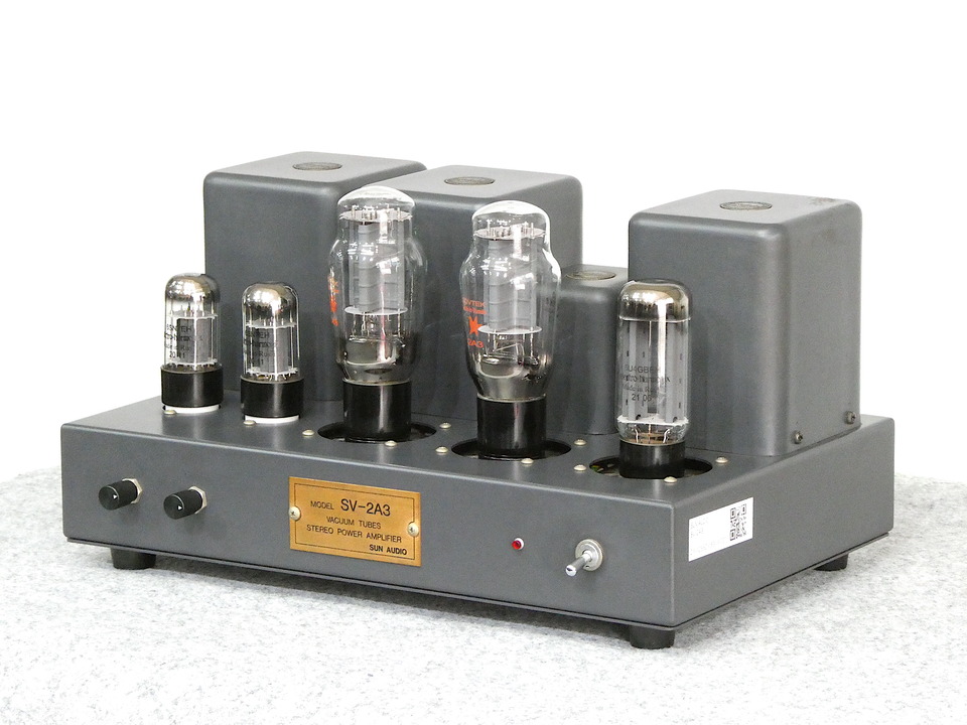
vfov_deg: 10.4
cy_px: 362
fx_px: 3995
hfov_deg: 13.8
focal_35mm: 143
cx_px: 484
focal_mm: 25.6
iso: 1600
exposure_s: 1/40
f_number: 5.4
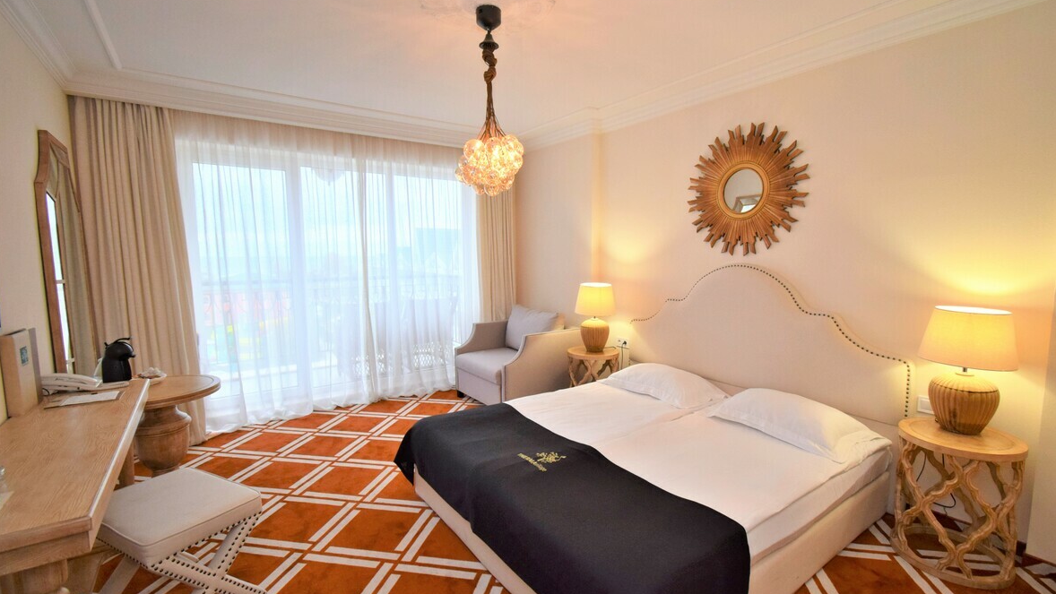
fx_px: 448
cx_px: 533
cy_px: 302
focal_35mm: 16
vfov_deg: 67.1
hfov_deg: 99.4
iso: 800
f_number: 5.6
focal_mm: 10
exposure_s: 1/125
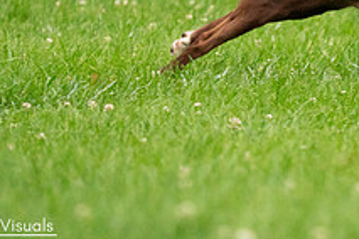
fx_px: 8376
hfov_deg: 2.5
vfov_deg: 1.6
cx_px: 440
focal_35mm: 840
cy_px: -70
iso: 6400
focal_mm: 309
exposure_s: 1/1600
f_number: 6.3
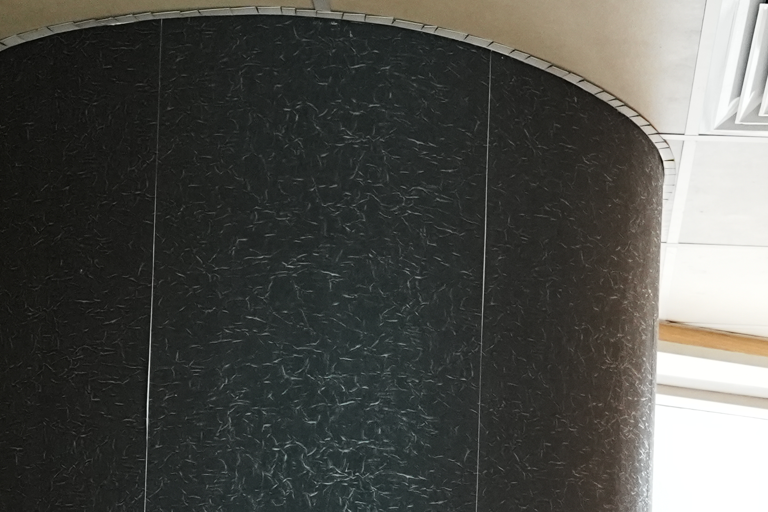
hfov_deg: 23.8
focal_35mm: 85
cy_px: 814
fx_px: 1813
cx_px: 524
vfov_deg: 14.7
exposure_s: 1/90
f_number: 4
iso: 2500
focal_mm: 20
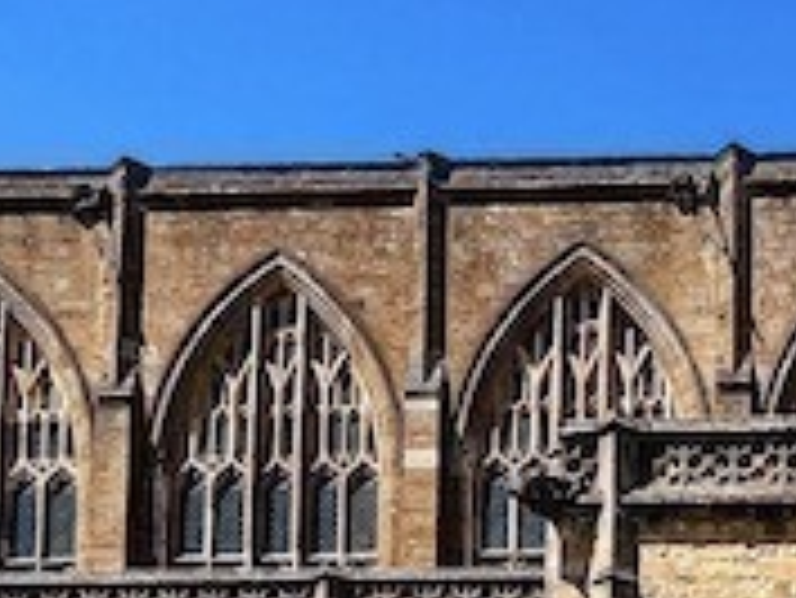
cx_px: 845
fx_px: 1726
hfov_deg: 24.5
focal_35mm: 75
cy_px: 989
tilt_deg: +4.4
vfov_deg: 17.1
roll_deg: -0.1
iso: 32
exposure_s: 1/1107
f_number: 1.8
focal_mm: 1.57
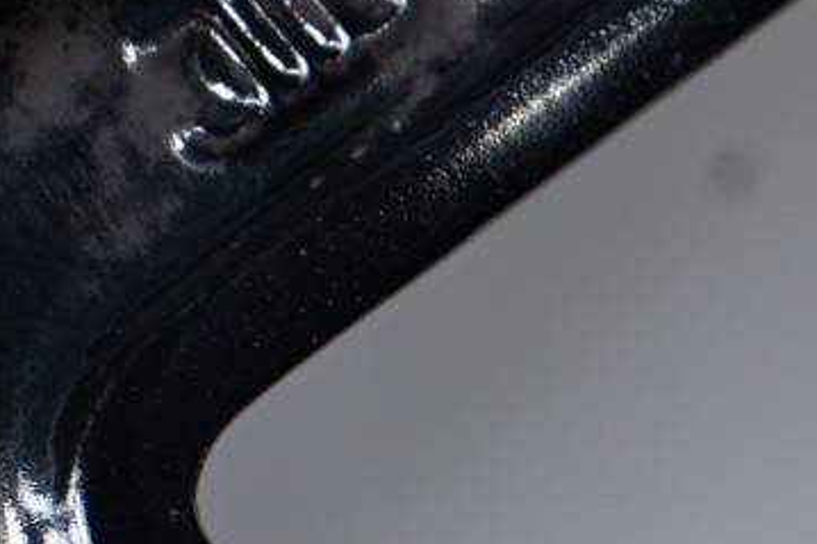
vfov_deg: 4.2
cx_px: 1072
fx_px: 7395
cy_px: 964
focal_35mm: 326
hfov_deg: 6.3
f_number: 7.1
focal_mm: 61
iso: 250
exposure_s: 1/100
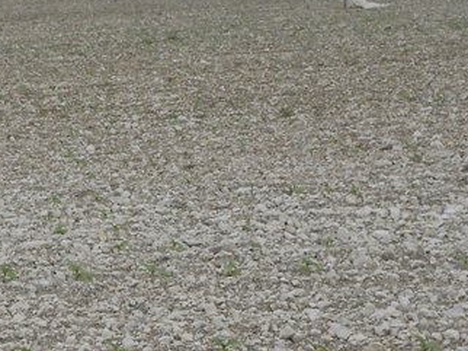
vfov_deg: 12.1
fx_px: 1635
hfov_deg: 16.1
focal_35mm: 121
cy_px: 318
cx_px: 48
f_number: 4.2
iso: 80
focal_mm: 6.8
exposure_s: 1/200
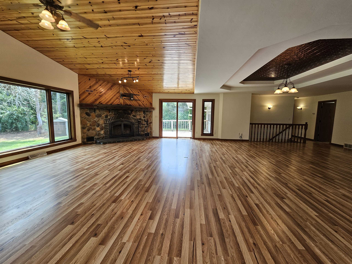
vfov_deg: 89.9
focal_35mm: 13
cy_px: 132
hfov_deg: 106.2
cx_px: 176
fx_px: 132
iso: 64
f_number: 2.2
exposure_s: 1/60
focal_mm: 2.2
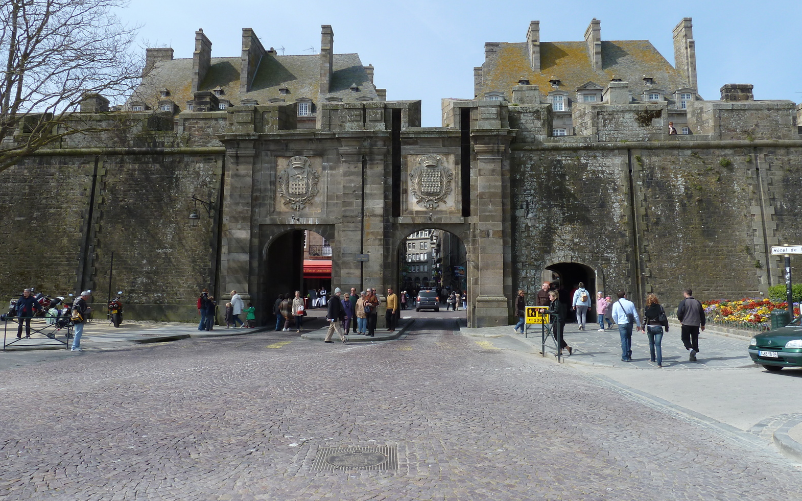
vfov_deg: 45.9
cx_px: 398
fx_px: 590
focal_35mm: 27
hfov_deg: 68.4
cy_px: 215
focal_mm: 4.1
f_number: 4.5
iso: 80
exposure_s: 1/400
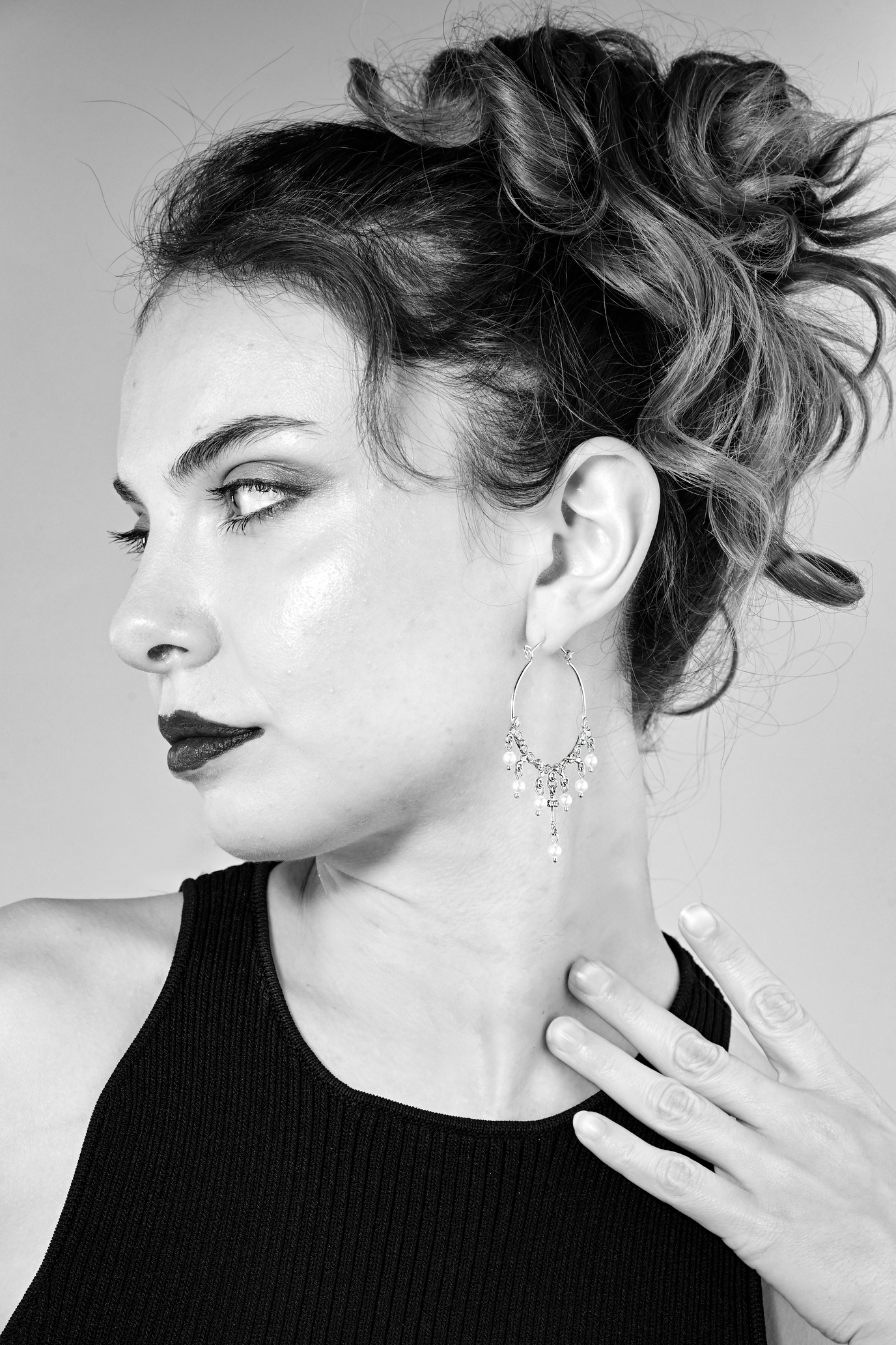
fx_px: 2912
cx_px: 448
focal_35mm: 78
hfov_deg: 17.5
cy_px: 672
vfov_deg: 26.0
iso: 2000
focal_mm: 78
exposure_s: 1/200
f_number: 11
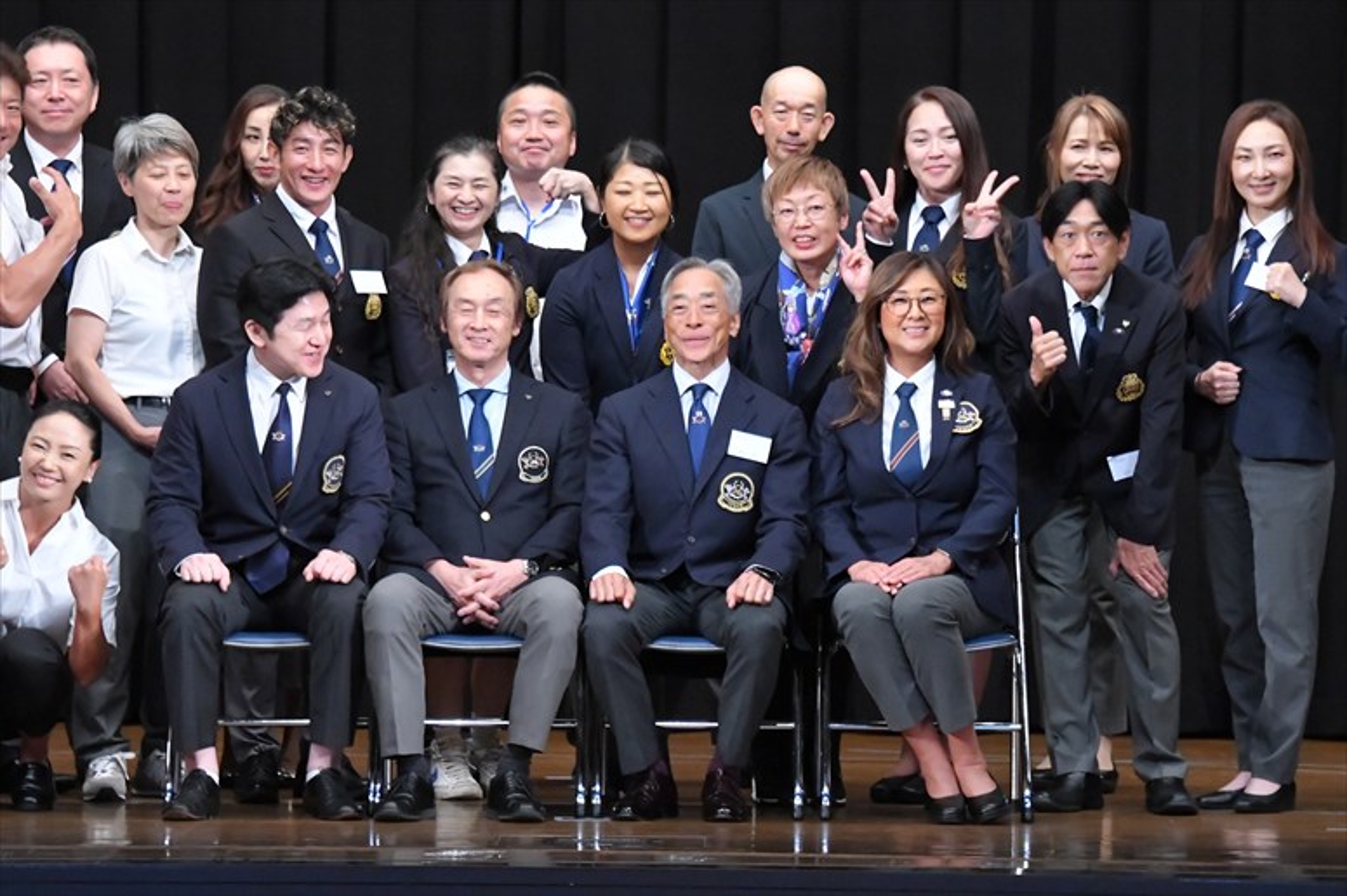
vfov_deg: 6.1
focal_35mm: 225
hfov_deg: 9.2
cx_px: 674
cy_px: 448
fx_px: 8415
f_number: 5.6
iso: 8000
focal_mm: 150
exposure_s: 1/400
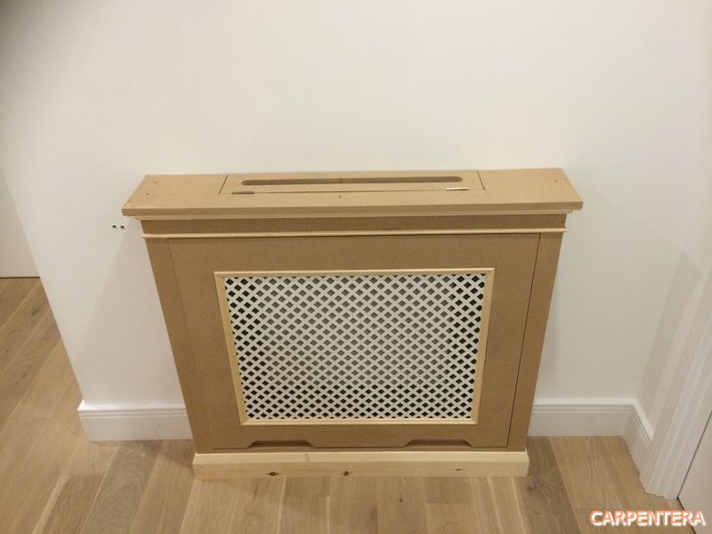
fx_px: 617
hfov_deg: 60.0
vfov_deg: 46.8
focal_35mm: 30
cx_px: 356
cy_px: 267
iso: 200
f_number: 2.2
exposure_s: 1/33
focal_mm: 4.12
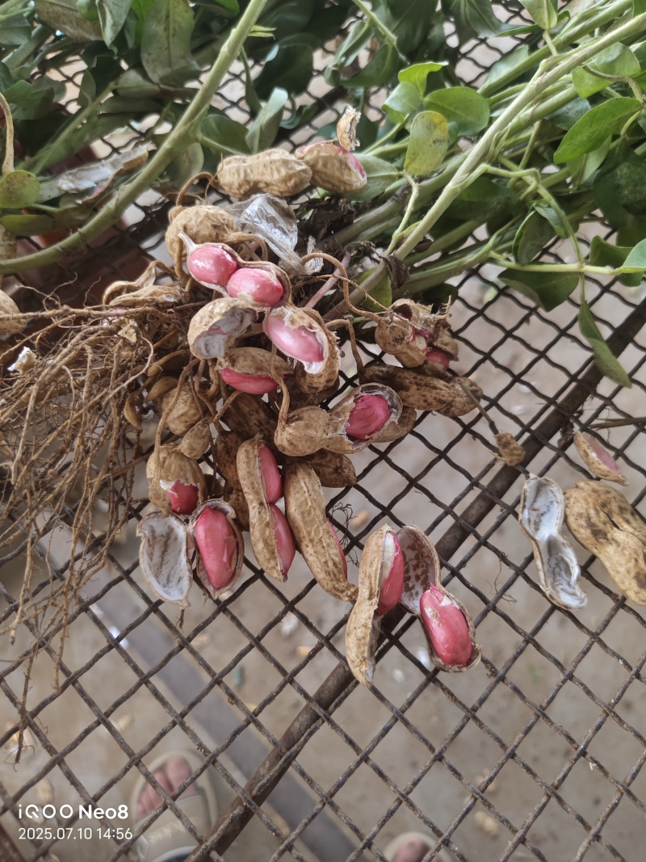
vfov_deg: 71.6
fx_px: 597
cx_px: 323
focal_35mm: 24
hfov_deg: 56.8
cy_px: 431
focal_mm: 5.56
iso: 111
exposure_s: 1/100
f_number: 1.88
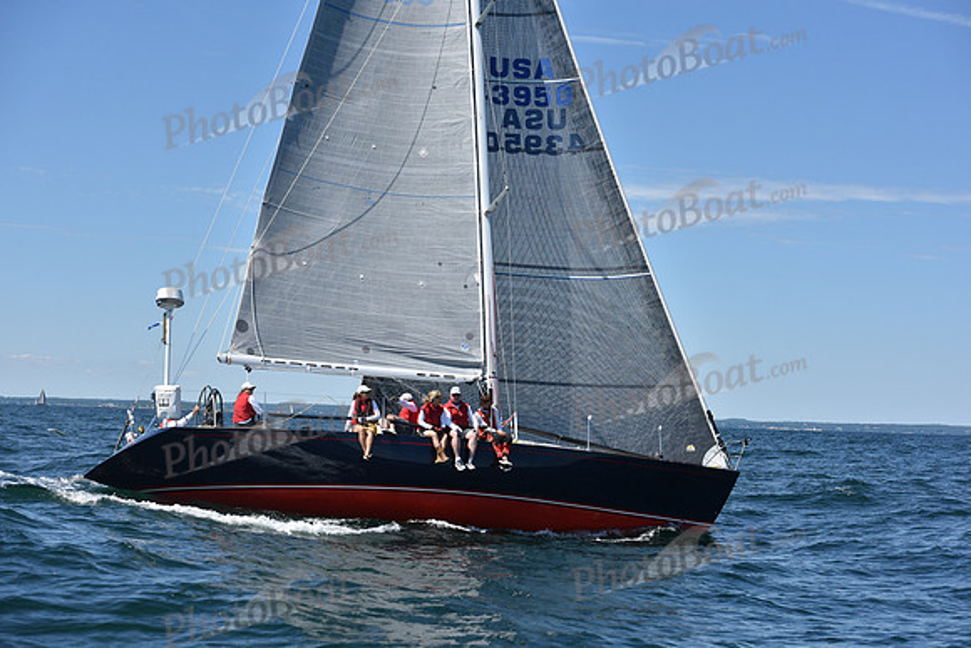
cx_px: 486
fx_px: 1888
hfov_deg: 28.8
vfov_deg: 19.5
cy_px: 324
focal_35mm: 70
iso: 250
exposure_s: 1/1600
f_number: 6.3
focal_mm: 70
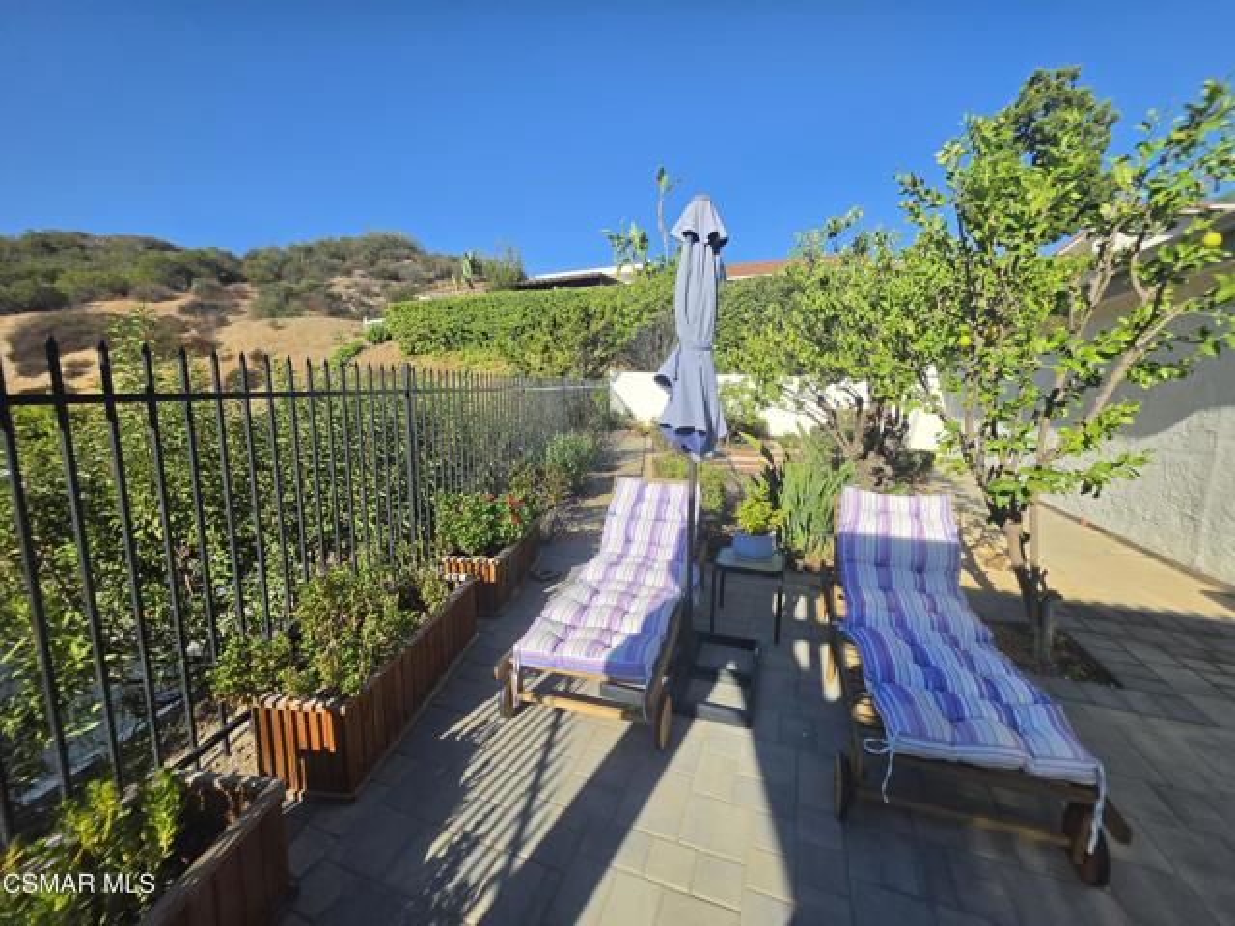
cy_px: 463
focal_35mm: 13
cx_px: 618
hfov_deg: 106.2
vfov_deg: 89.9
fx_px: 464
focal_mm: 2.2
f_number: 1.9
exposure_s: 1/1994
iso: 32
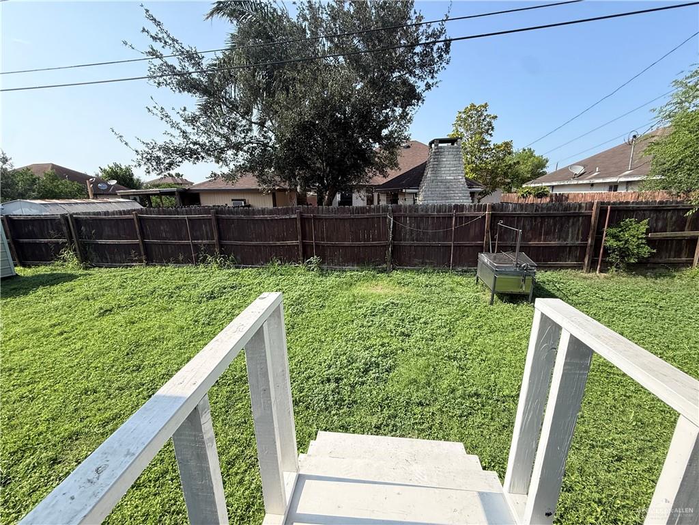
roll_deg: -0.4
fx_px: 283
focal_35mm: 14
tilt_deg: -12.7
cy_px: 262
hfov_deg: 102.1
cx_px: 350
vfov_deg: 85.7
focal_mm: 2.22
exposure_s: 1/1285
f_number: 2.2
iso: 64
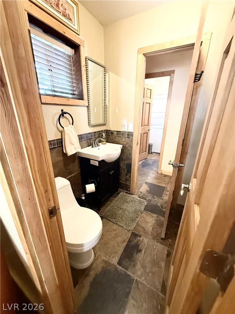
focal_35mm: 14
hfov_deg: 85.7
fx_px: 127
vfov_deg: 102.1
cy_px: 157
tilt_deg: -19.8
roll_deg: -1.6
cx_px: 118
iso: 640
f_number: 2.2
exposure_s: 1/60
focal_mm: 2.22
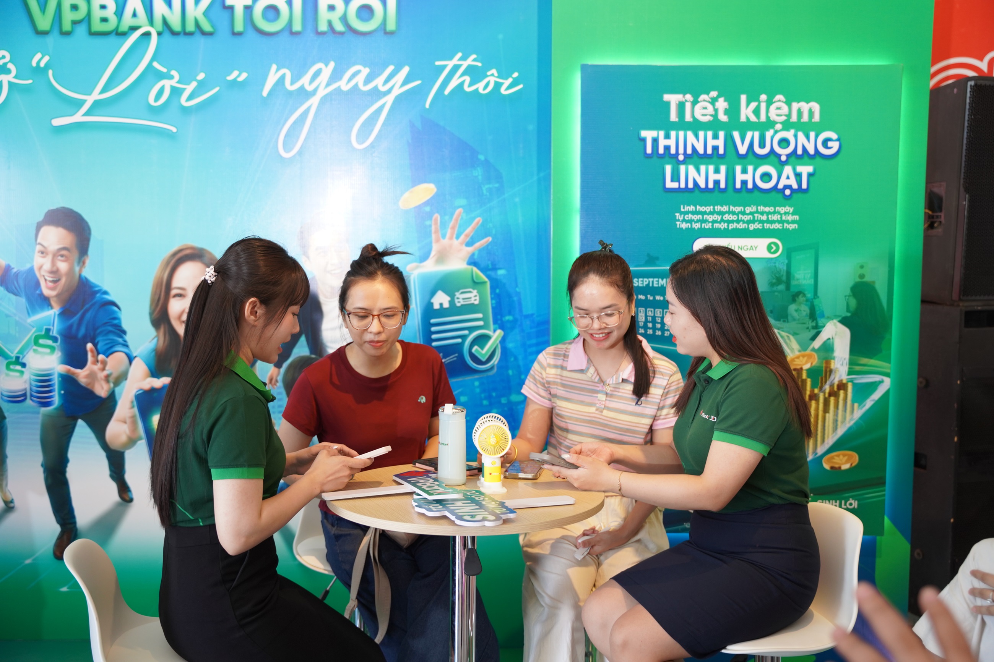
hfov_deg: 56.2
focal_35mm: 34
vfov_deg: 39.2
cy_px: 331
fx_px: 930
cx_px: 497
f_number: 2.8
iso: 1000
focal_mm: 33.7
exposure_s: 1/125
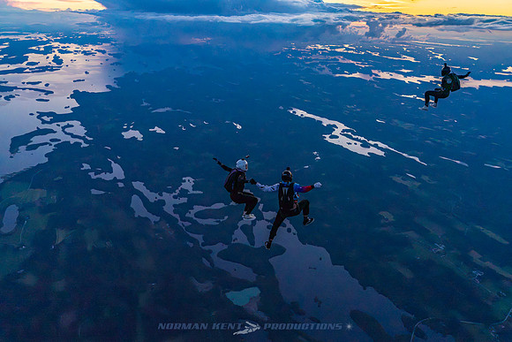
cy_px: 171
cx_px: 256
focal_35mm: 28
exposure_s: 1/2000
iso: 1000
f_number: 4
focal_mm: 28
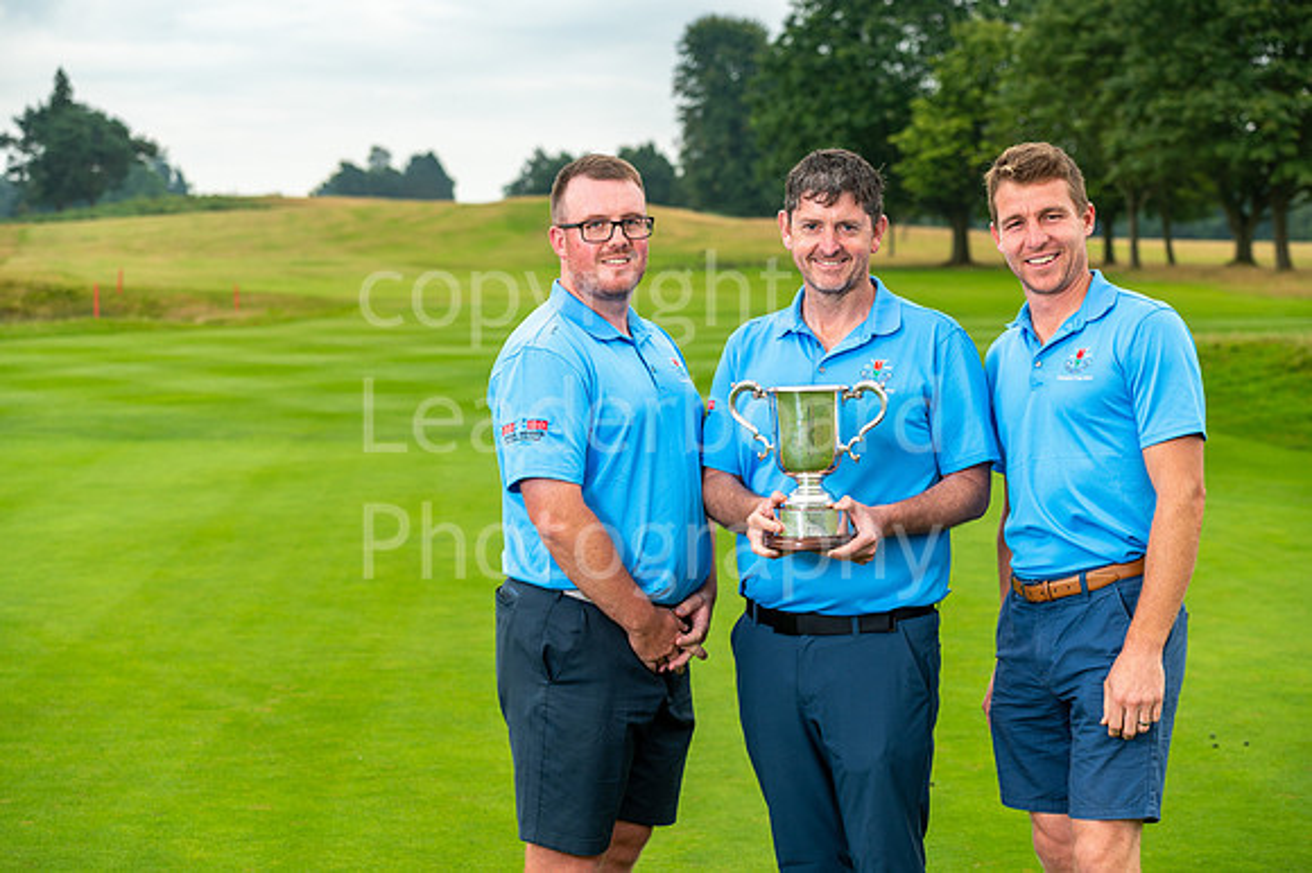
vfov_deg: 19.4
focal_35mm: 70
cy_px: 436
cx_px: 656
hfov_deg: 28.9
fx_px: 2550
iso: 200
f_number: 5.6
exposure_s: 1/160
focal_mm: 70
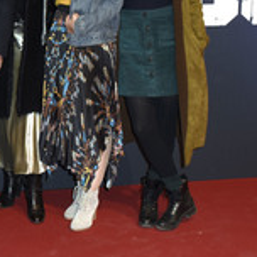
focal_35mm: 83
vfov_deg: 20.6
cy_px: 49
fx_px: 697
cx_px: -102
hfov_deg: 18.9
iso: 500
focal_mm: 22
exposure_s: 1/160
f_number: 6.3
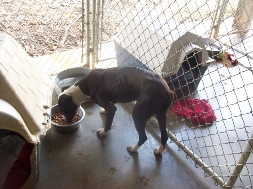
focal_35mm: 36
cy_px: 94
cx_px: 126
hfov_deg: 51.4
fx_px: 263
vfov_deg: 39.6
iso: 200
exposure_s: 1/67
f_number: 2.7
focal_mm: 6
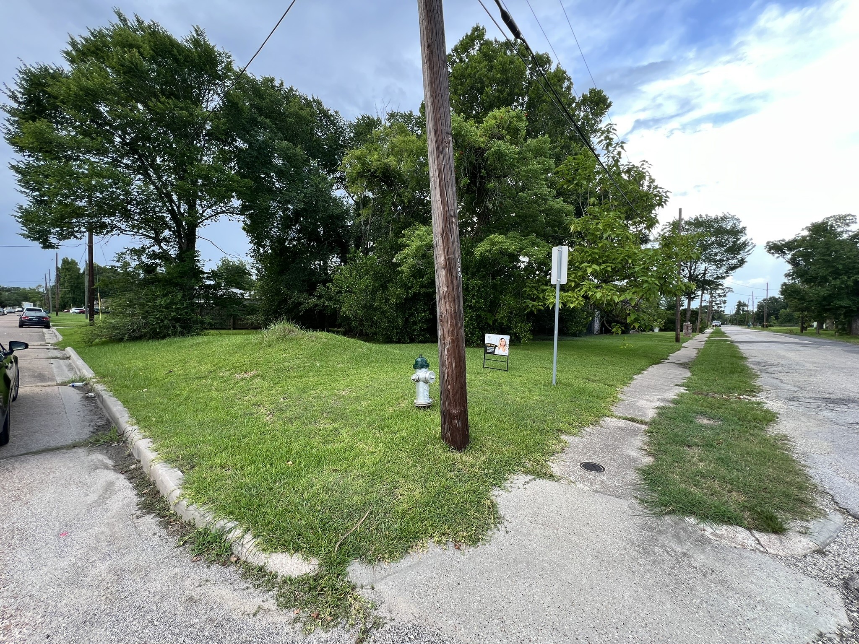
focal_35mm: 13
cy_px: 322
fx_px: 323
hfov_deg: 106.2
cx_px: 430
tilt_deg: -1.4
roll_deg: -1.2
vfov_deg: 89.9
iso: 32
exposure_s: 1/126
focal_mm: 1.57
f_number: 1.8
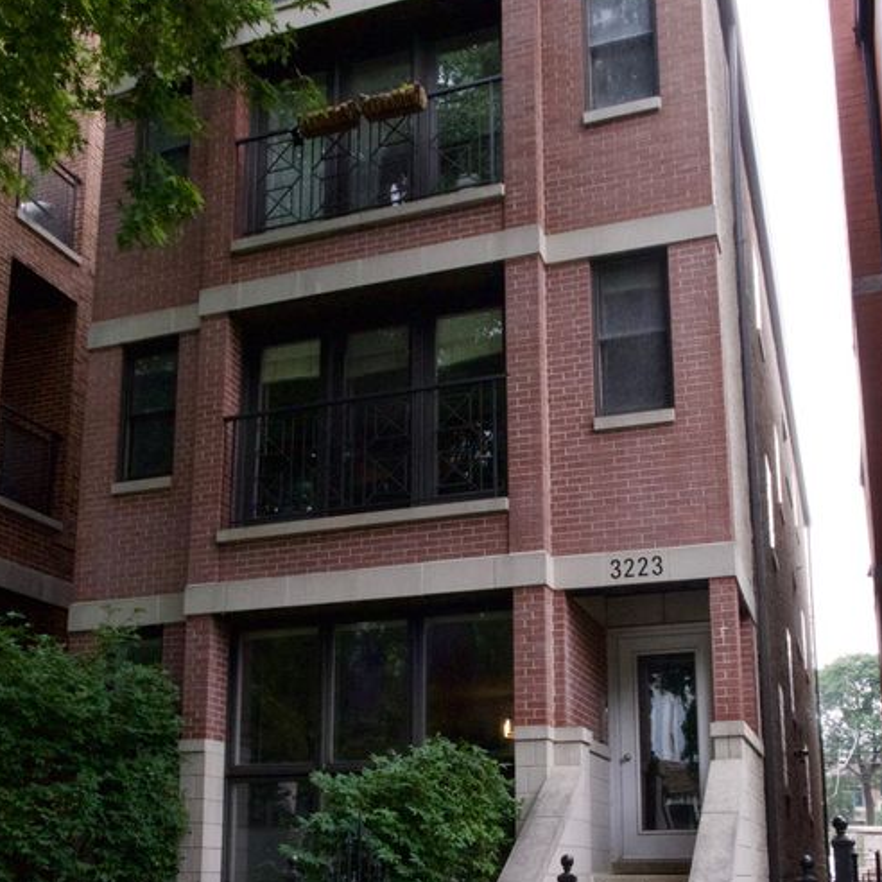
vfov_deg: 45.8
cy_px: 647
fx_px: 1009
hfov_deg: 47.2
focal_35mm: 35
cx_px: 439
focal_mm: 18
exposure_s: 1/250
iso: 8000
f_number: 22
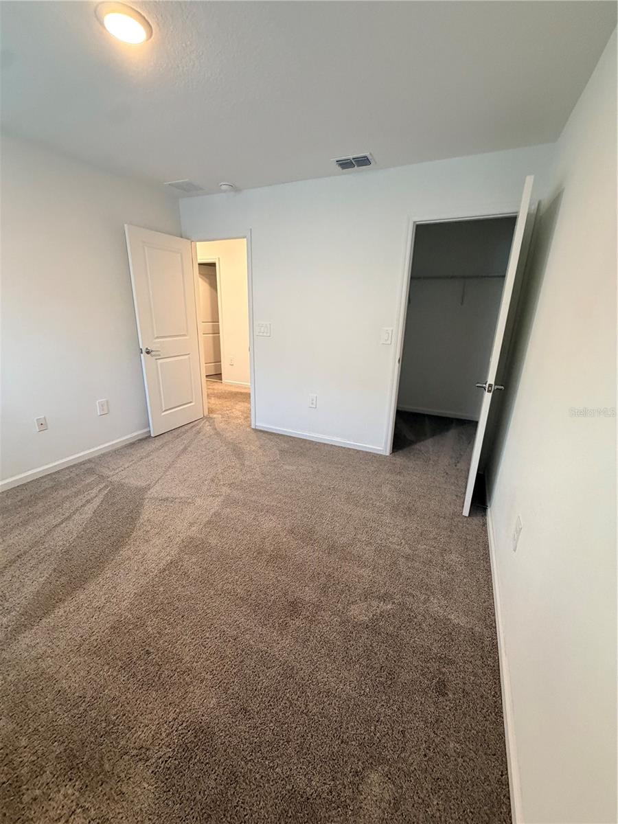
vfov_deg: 102.1
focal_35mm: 14
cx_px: 309
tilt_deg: -17.1
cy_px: 412
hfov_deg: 85.7
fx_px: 333
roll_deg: -2.4
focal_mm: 2.22
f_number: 2.2
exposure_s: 1/60
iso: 320
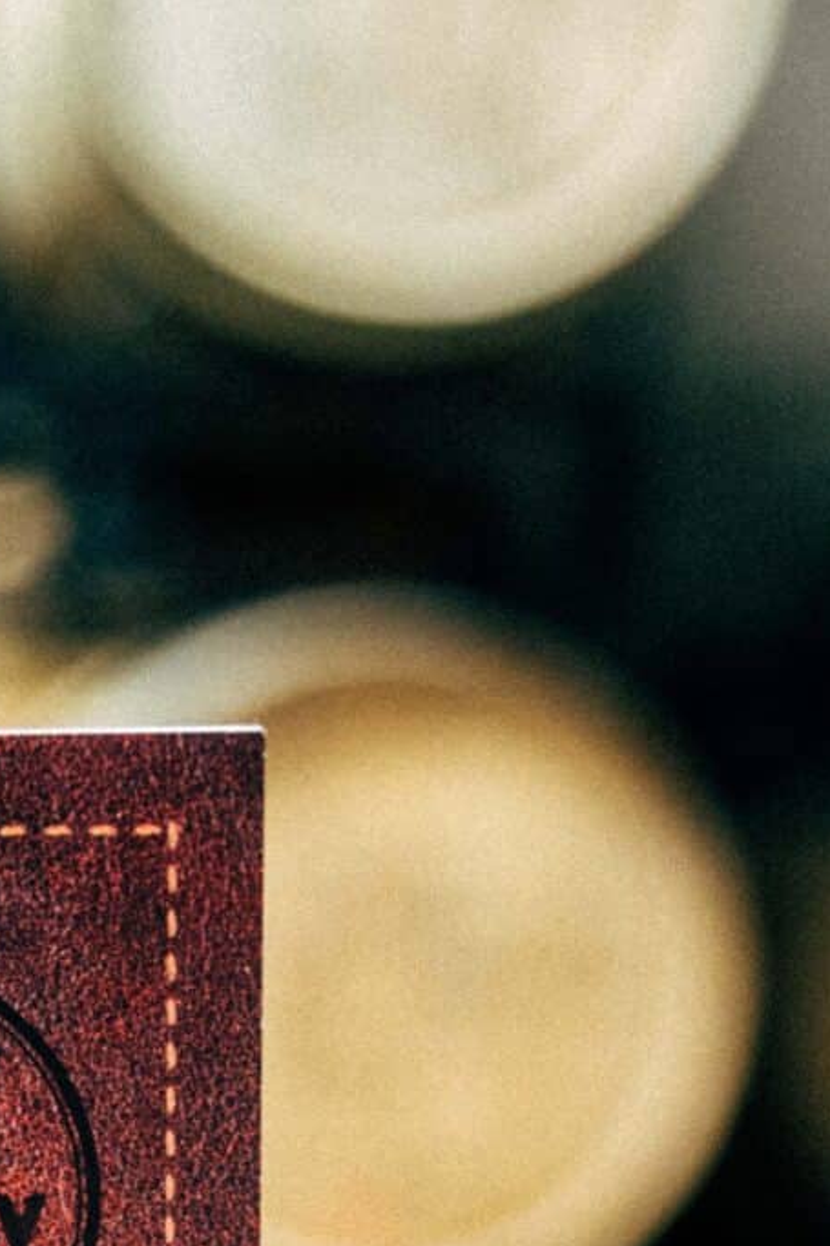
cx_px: -120
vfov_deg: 16.3
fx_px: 4256
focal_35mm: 123
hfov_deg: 11.0
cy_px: 1251
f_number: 2.8
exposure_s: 1/100
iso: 1600
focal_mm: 41
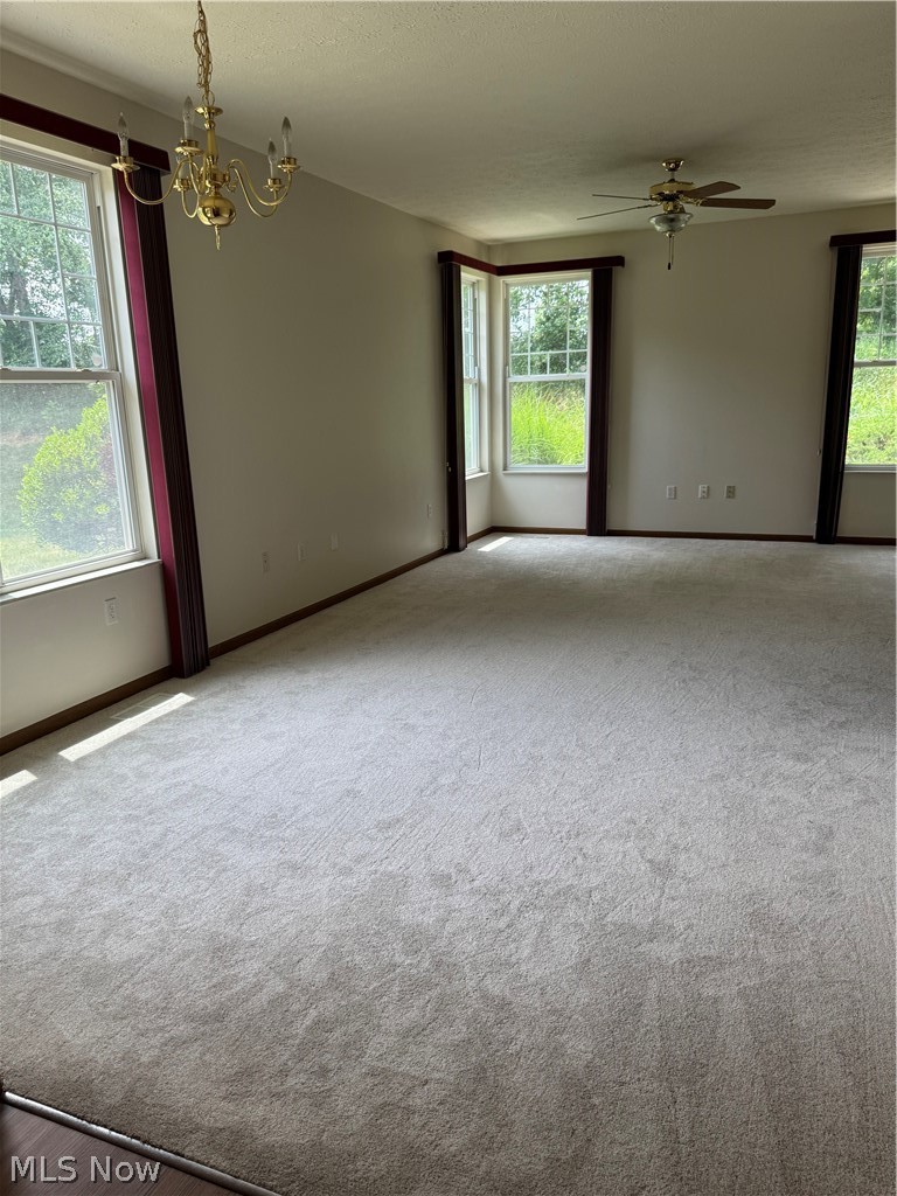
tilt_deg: -14.1
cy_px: 598
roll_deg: +2.0
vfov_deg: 71.6
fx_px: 829
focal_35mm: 24
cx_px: 448
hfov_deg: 56.8
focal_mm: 6.76
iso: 64
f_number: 1.78
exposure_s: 1/236
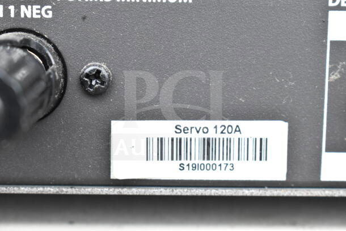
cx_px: 173
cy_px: 116
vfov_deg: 16.6
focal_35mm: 82
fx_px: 793
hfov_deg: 24.6
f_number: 8
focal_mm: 55
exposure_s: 1/250
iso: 1600
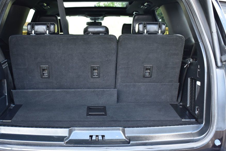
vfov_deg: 28.3
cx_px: 99
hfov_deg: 41.4
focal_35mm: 48
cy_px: 84
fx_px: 299
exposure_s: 1/20
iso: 400
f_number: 6.3
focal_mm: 27
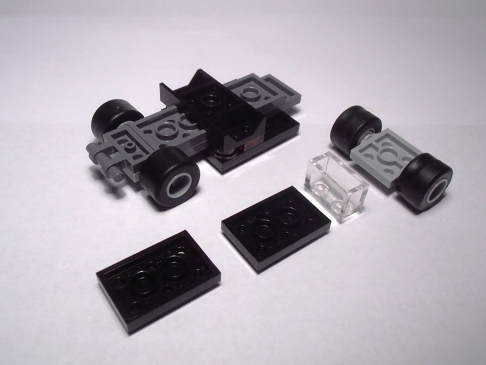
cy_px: 182
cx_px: 243
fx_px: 519
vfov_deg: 38.7
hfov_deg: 50.1
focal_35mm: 37
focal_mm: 6.61
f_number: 3.9
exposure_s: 1/50
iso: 80
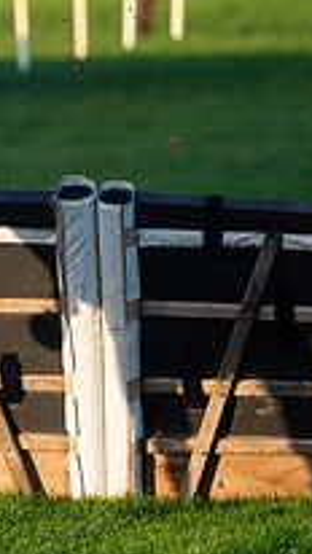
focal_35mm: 688
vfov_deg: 3.1
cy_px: 30
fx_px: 10111
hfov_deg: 1.8
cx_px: -384
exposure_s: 1/4000
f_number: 3.5
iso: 800
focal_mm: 200
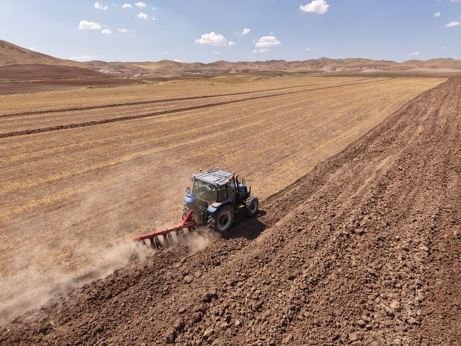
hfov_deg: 71.6
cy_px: 173
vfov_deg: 56.8
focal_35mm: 24
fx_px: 320
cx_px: 230
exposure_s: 1/3000
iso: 100
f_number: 1.8
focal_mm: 8.67
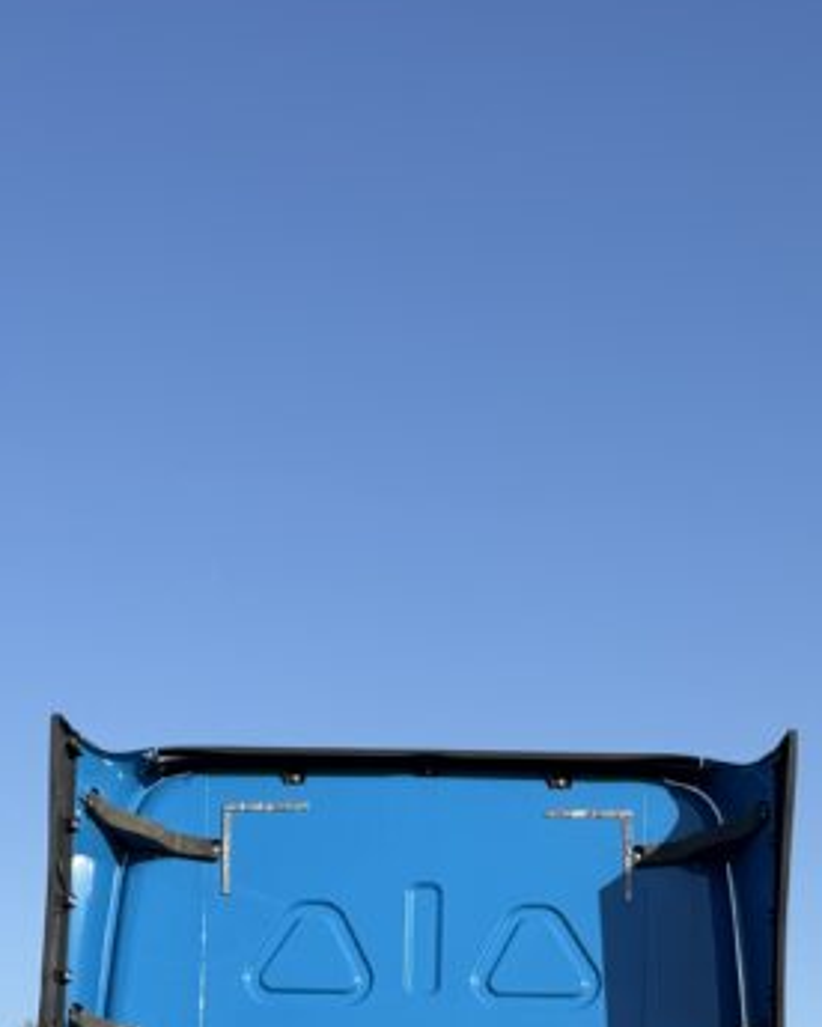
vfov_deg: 23.0
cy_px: 1398
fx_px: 2190
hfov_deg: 21.3
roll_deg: -1.2
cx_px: 396
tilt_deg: +1.4
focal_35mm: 72
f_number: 1.78
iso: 80
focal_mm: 6.76
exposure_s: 1/3584
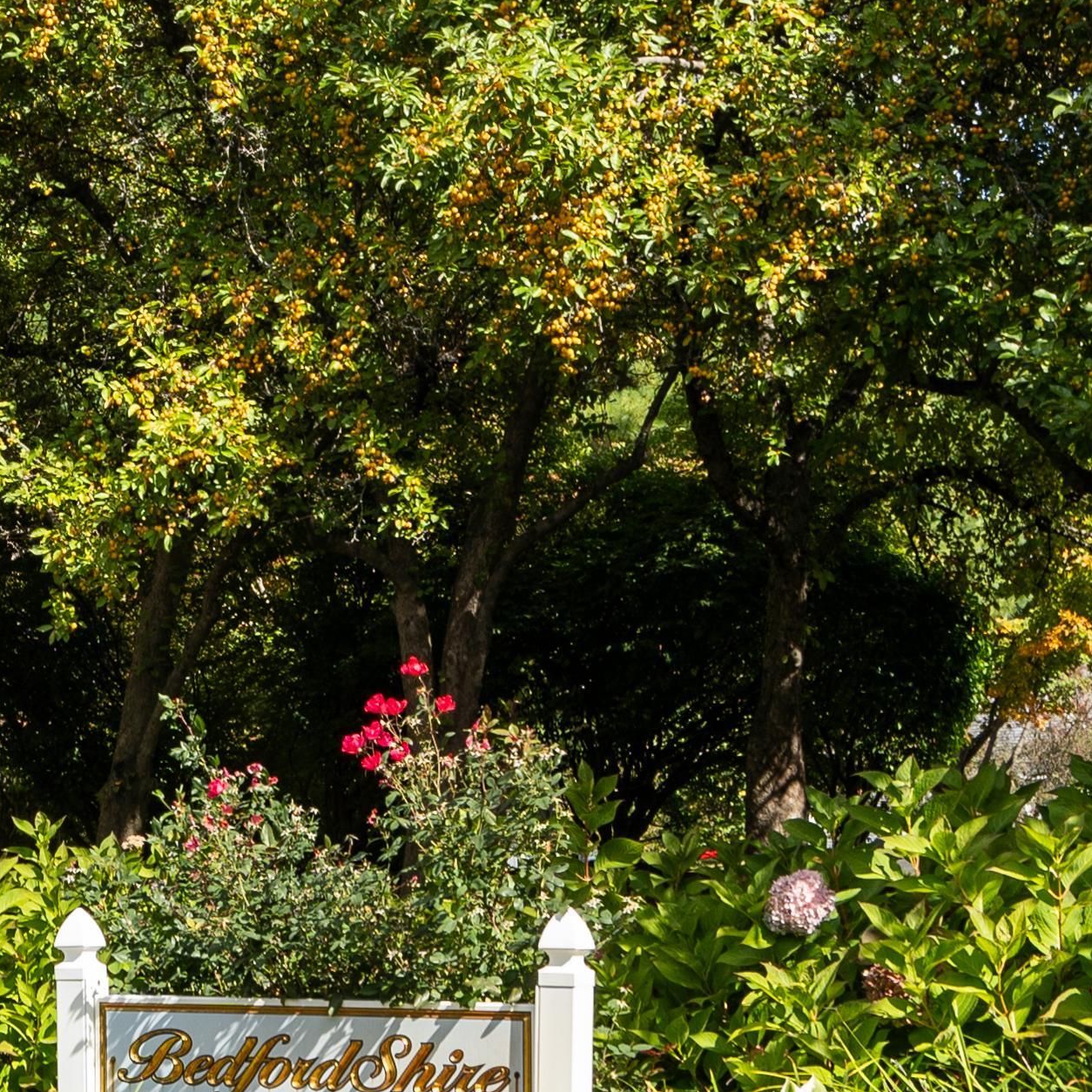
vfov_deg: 23.8
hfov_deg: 23.3
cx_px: 97
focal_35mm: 72
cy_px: 805
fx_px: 2570
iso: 100
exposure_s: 1/125
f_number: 8
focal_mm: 18
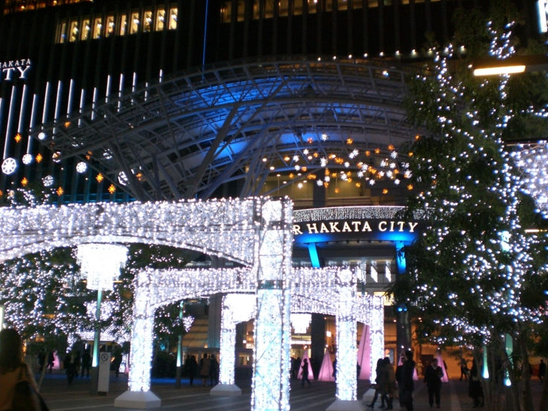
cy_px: 221
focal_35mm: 41
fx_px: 649
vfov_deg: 35.1
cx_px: 286
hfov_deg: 45.8
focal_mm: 6.3
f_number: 3.1
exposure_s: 1/30
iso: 200
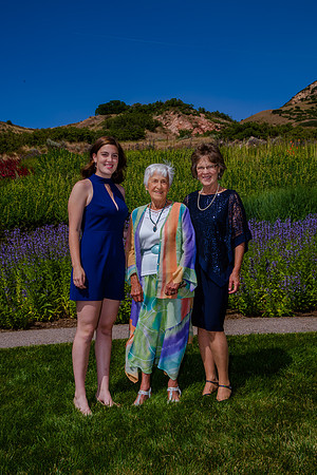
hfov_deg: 28.1
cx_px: 158
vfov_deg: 41.1
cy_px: 238
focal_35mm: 48
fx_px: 634
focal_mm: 48
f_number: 16
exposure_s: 1/200
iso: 200
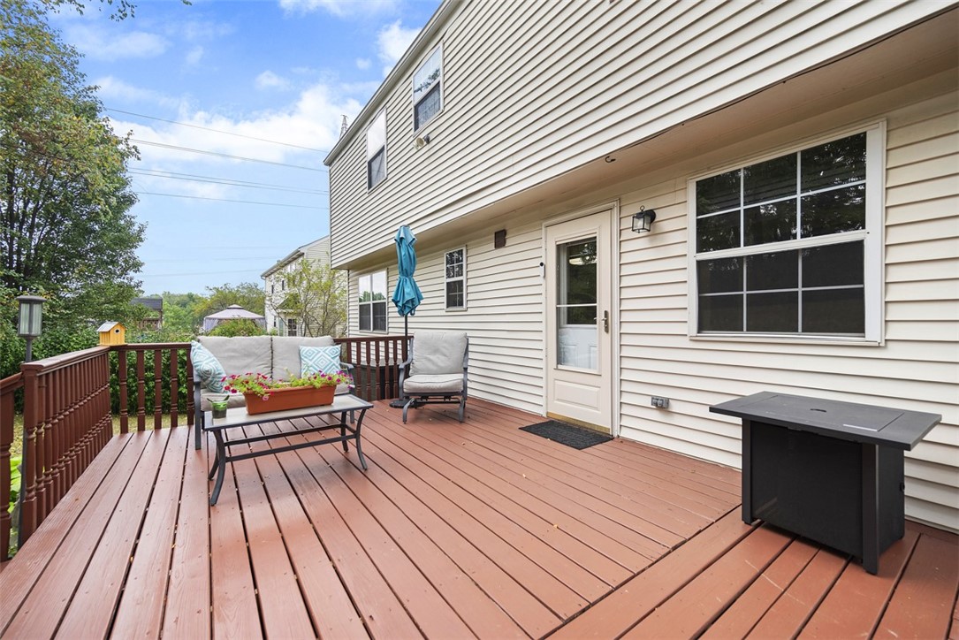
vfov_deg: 81.2
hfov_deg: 104.2
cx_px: 480
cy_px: 320
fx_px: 373
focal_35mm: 14
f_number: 4
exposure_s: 1/250
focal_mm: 14
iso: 400
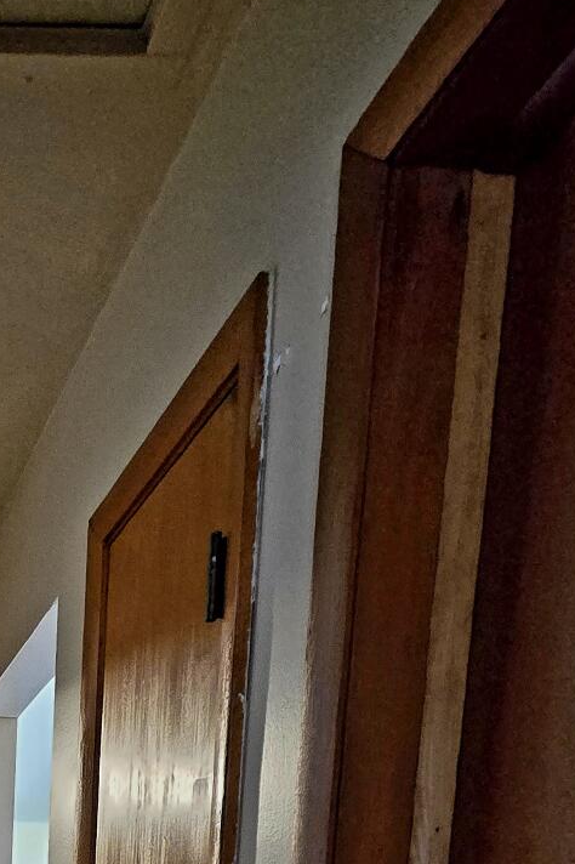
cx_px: -207
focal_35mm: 38
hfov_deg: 27.8
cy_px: 1116
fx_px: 911
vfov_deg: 35.3
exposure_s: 1/40
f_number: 2.2
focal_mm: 2.2
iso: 1250
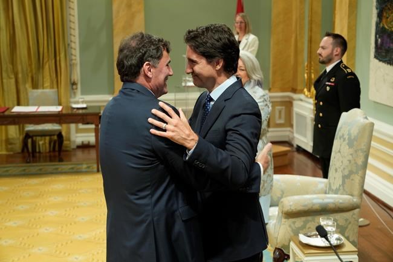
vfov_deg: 19.4
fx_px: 764
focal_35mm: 70
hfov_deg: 28.9
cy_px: 131
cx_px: 196
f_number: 5.6
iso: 1600
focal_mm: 70
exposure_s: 1/160
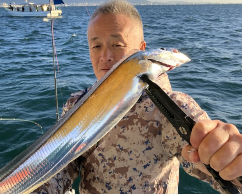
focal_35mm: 37
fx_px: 265
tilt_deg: -15.9
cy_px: 96
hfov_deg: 49.1
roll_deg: +0.1
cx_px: 122
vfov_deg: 40.1
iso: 32
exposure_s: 1/578
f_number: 1.8
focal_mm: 3.99
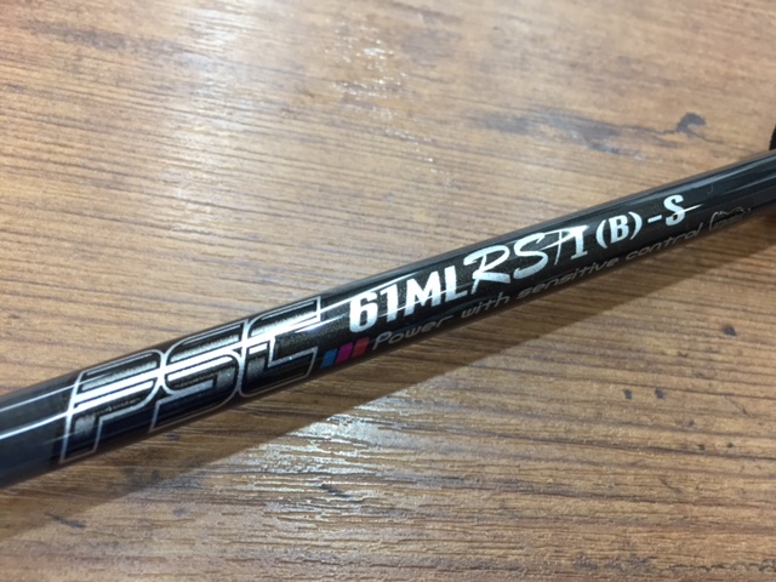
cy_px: 291
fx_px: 650
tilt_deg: -62.1
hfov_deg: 61.7
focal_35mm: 29
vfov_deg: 48.2
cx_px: 388
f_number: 2.2
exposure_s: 1/30
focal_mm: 4.15
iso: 50
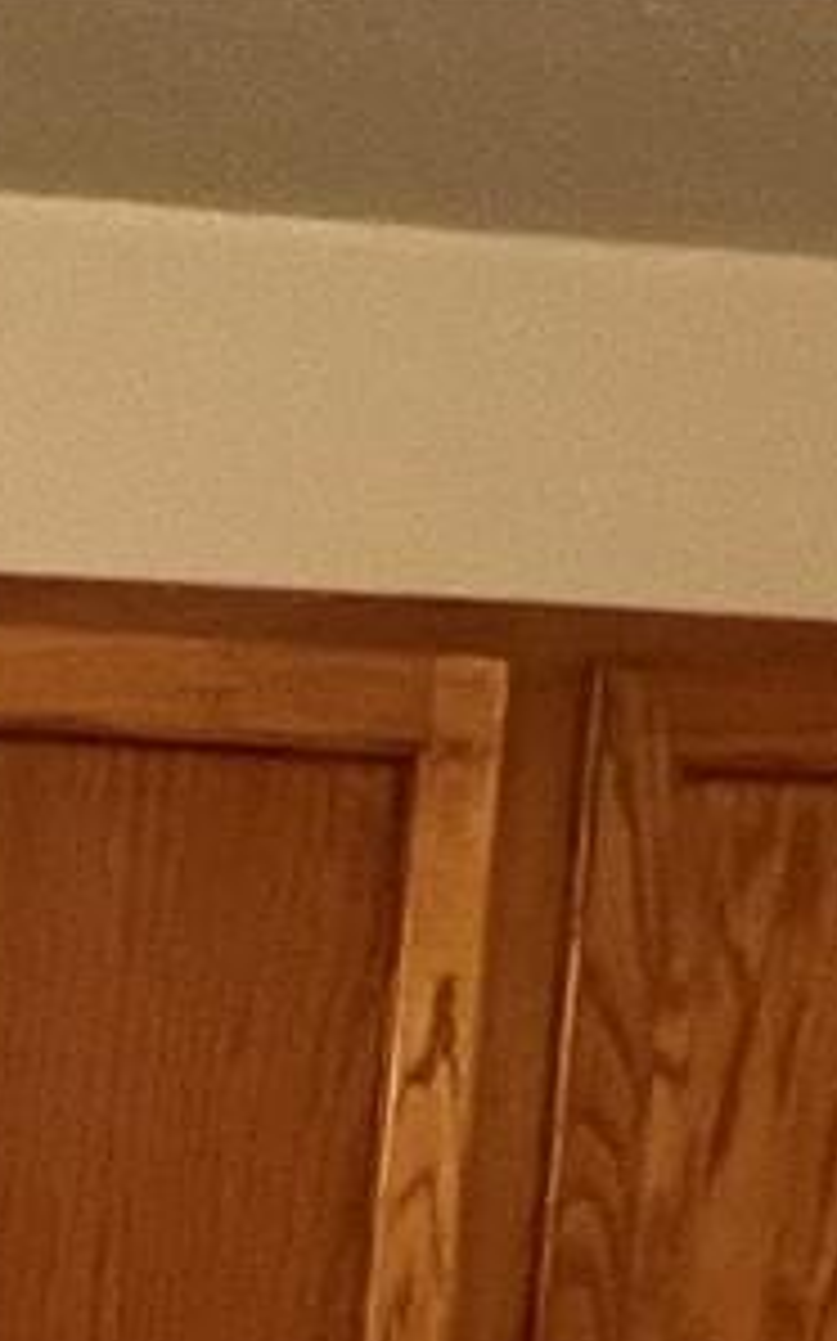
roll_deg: -1.7
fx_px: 2703
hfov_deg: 15.8
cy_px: 2673
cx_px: -500
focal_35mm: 74
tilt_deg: -15.9
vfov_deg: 18.4
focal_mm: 1.57
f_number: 1.8
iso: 400
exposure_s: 1/60
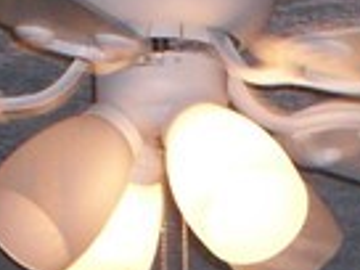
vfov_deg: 5.1
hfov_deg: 7.2
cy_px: 903
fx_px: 2818
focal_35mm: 271
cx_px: 439
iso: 140
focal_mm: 6
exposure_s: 1/60
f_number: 4.5
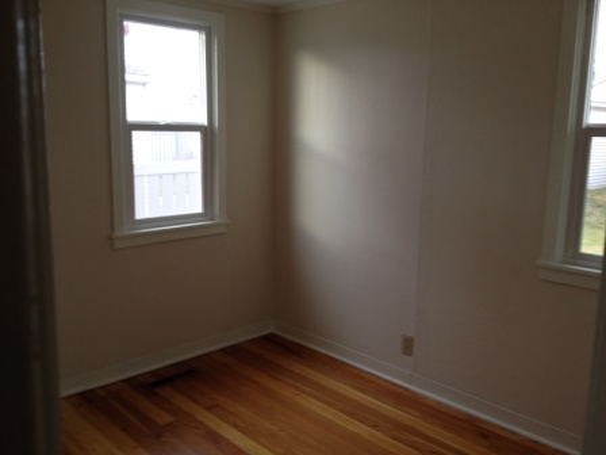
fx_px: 613
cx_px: 303
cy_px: 228
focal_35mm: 35
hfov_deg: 52.6
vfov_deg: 40.7
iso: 50
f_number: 2.4
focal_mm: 4.28
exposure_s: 1/24
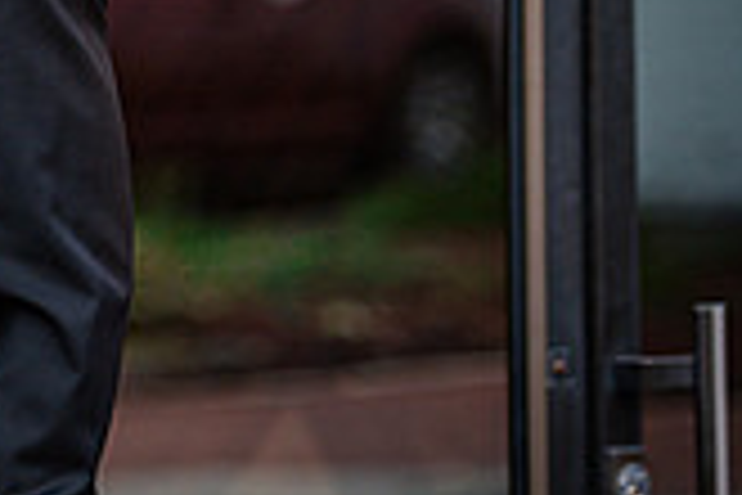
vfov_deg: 3.7
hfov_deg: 5.5
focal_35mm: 369
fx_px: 7605
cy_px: 20
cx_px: -526
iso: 400
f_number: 2.8
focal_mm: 105
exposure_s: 1/640
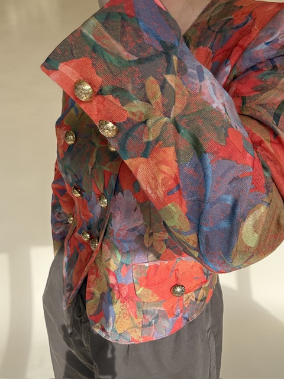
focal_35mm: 30
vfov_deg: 60.0
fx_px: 328
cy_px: 190
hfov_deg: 46.8
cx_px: 142
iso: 40
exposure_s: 1/231
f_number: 1.9
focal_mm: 2.69
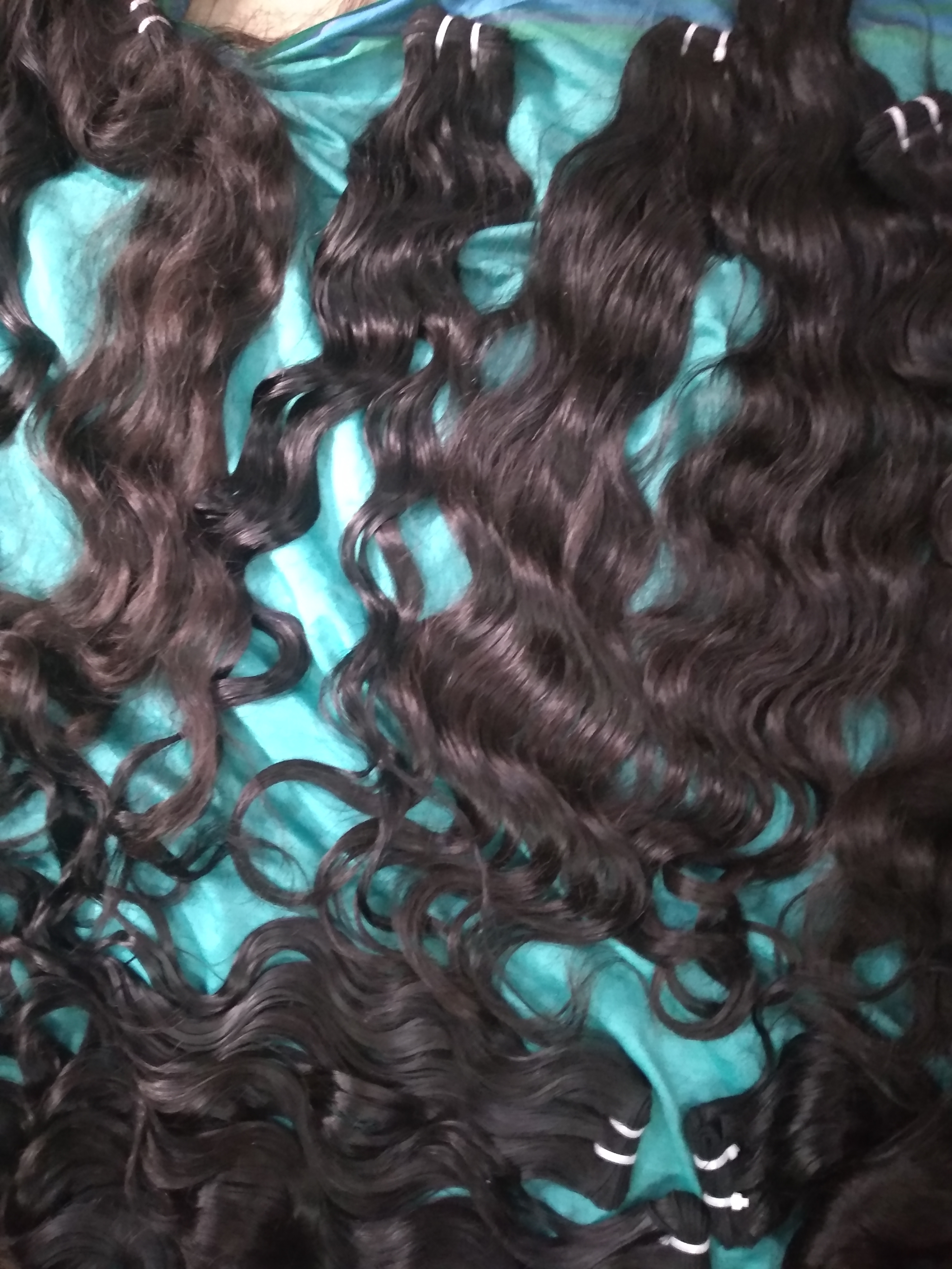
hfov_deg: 53.1
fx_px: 953
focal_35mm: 26
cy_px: 634
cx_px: 476
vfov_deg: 67.3
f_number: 2.2
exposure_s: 1/20
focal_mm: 3.81
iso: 3200
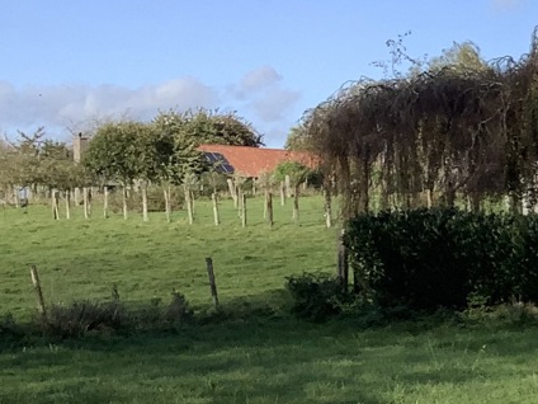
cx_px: 905
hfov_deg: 15.1
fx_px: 1818
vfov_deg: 12.6
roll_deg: +0.7
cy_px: 334
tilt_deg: -2.1
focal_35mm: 117
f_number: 2.4
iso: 25
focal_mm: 3.3
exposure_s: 1/1217
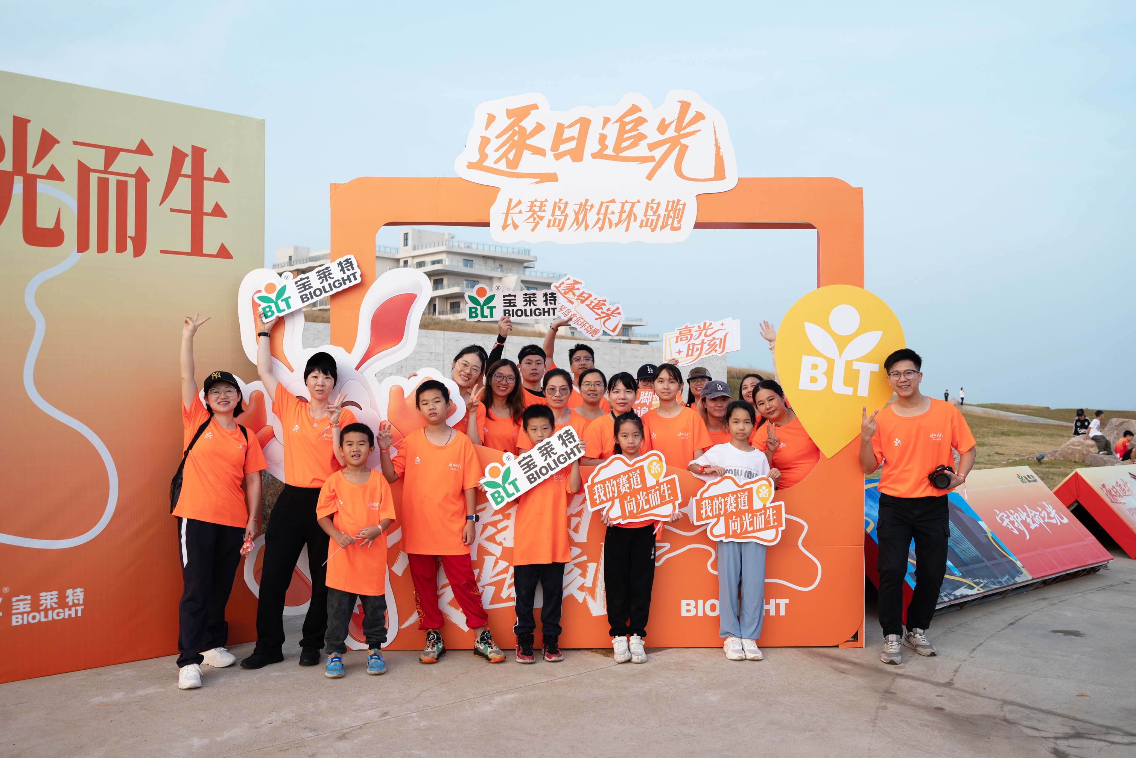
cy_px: 379
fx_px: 979
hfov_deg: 60.3
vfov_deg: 42.4
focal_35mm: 31
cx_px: 568
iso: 100
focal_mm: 31
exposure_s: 1/200
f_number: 4
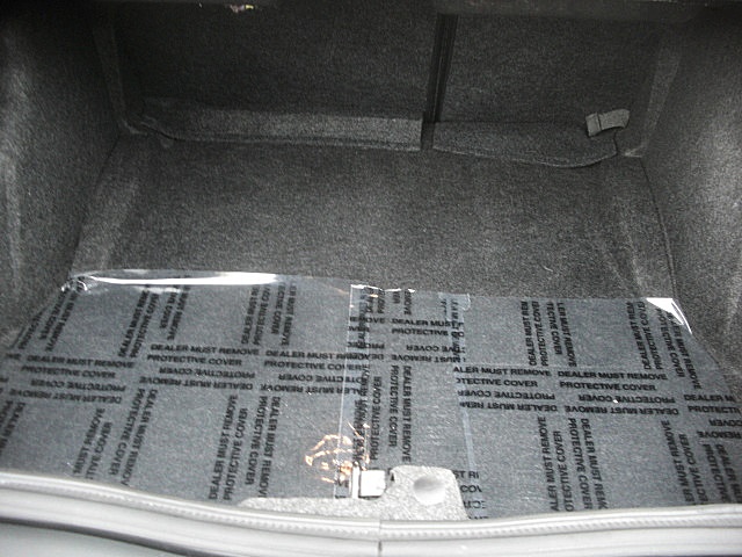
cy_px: 278
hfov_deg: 51.4
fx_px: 772
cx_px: 371
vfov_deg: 39.7
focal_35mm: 36
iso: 200
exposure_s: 1/100
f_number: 2.8
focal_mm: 6.3
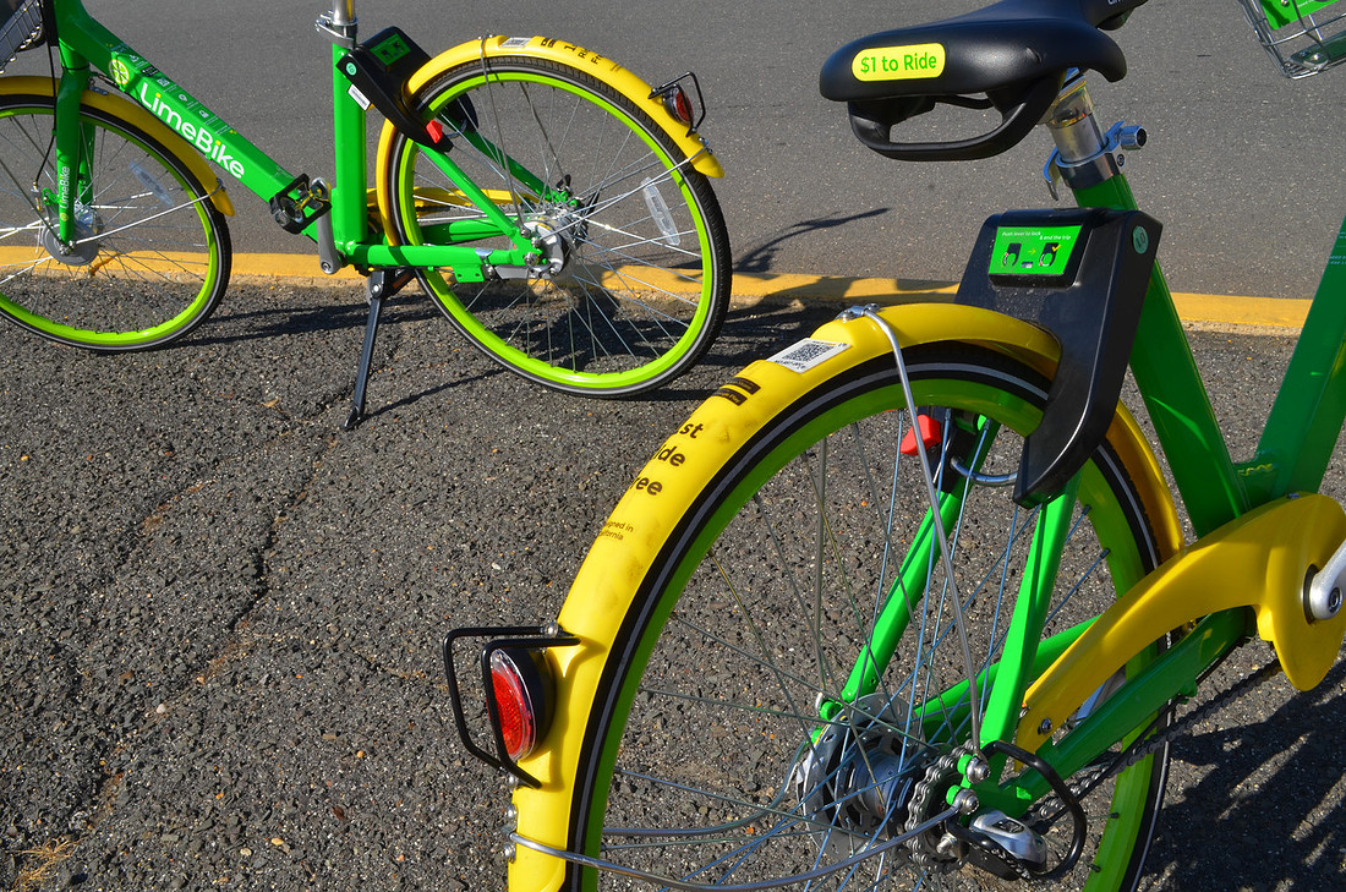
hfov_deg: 53.2
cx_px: 673
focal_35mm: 36
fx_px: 1343
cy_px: 446
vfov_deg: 36.7
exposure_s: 1/60
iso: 180
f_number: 20
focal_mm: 24
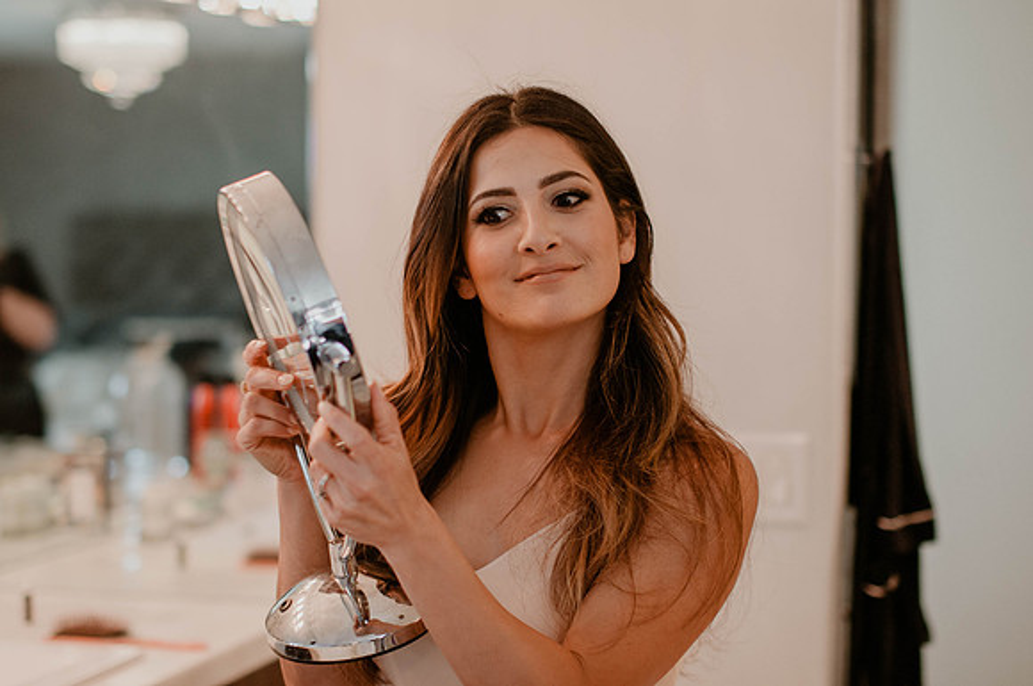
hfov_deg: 27.0
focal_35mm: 75
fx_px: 2149
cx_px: 516
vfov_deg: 18.1
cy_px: 343
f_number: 1.8
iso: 250
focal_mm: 50
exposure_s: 1/200
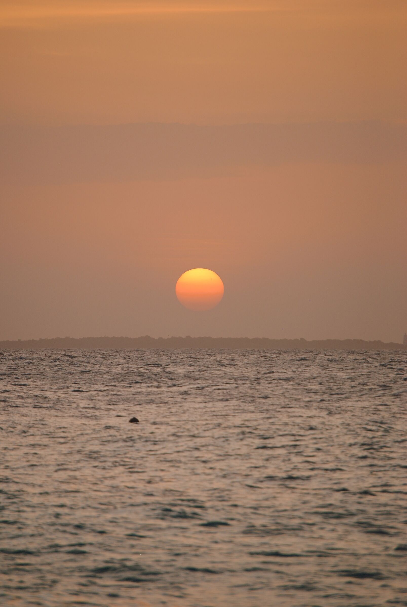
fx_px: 5072
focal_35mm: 300
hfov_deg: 4.6
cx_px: 204
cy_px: 304
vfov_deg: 6.9
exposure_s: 1/250
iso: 200
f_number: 5.6
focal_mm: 200
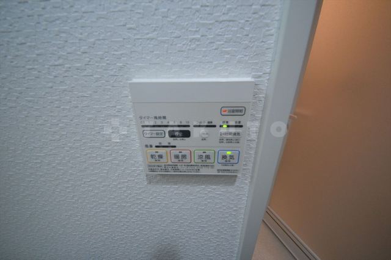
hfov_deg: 112.6
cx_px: 196
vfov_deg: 89.9
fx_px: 130
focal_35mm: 12
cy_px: 130
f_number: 5
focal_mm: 8
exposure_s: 1/100
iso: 1600
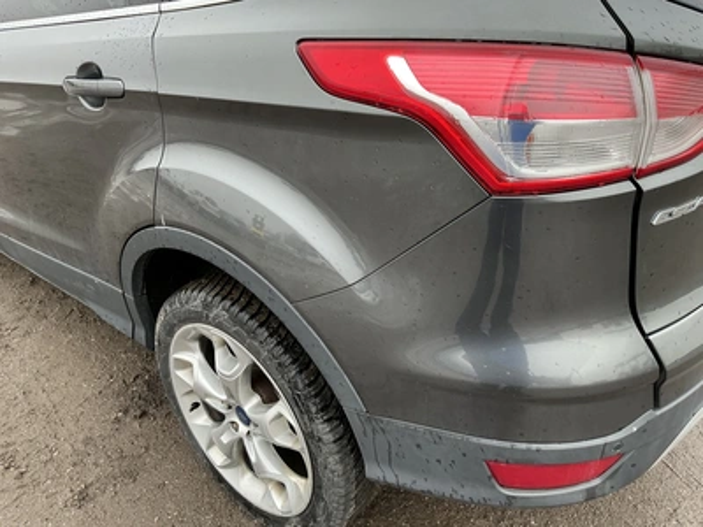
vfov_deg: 49.7
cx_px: 352
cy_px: 264
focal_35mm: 28
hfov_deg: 63.4
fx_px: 569
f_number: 1.8
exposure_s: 1/122
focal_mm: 3
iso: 40
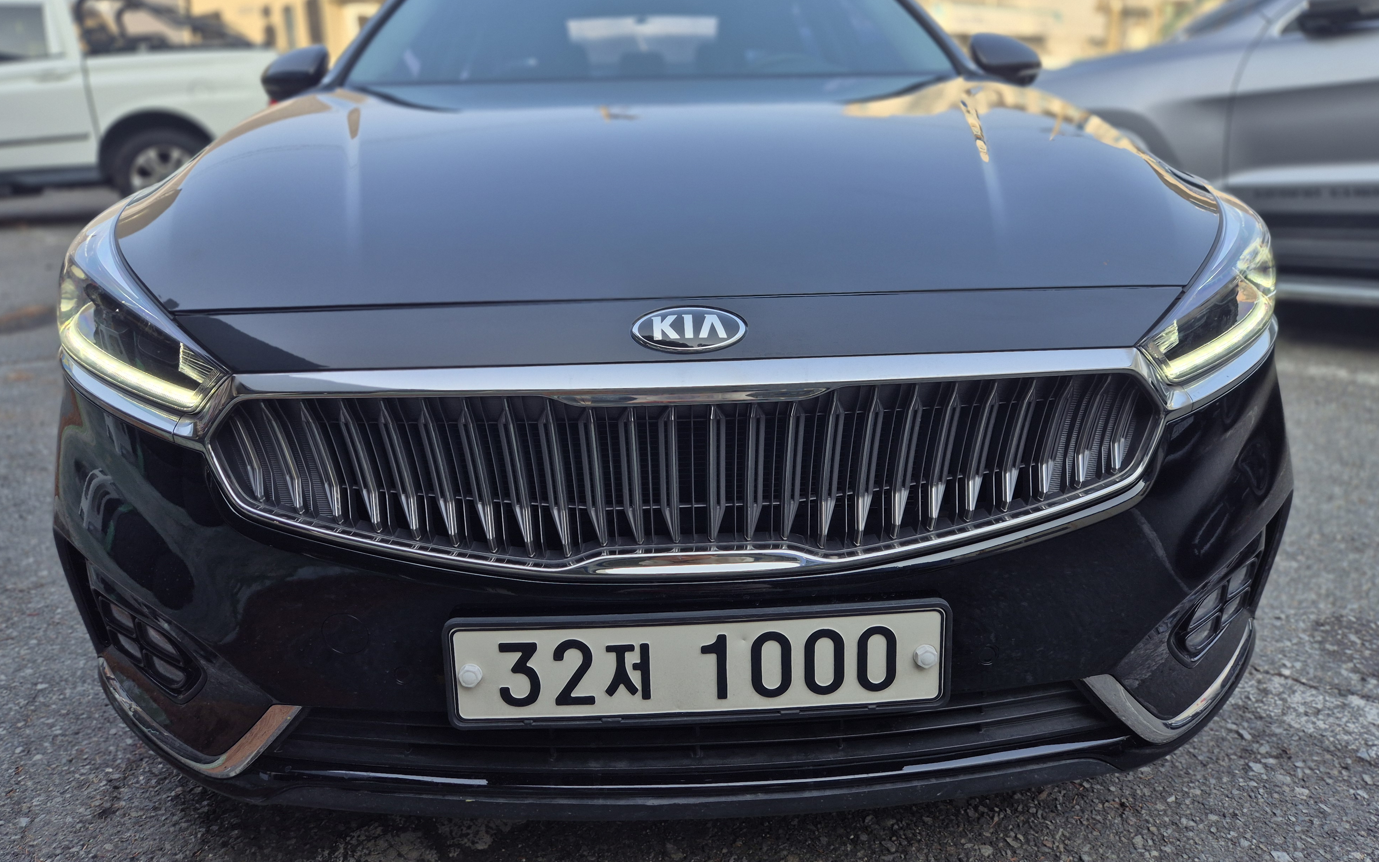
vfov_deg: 49.1
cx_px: 681
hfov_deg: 72.5
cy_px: 372
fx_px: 940
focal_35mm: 25
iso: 25
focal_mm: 5.4
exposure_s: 1/616
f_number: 1.8
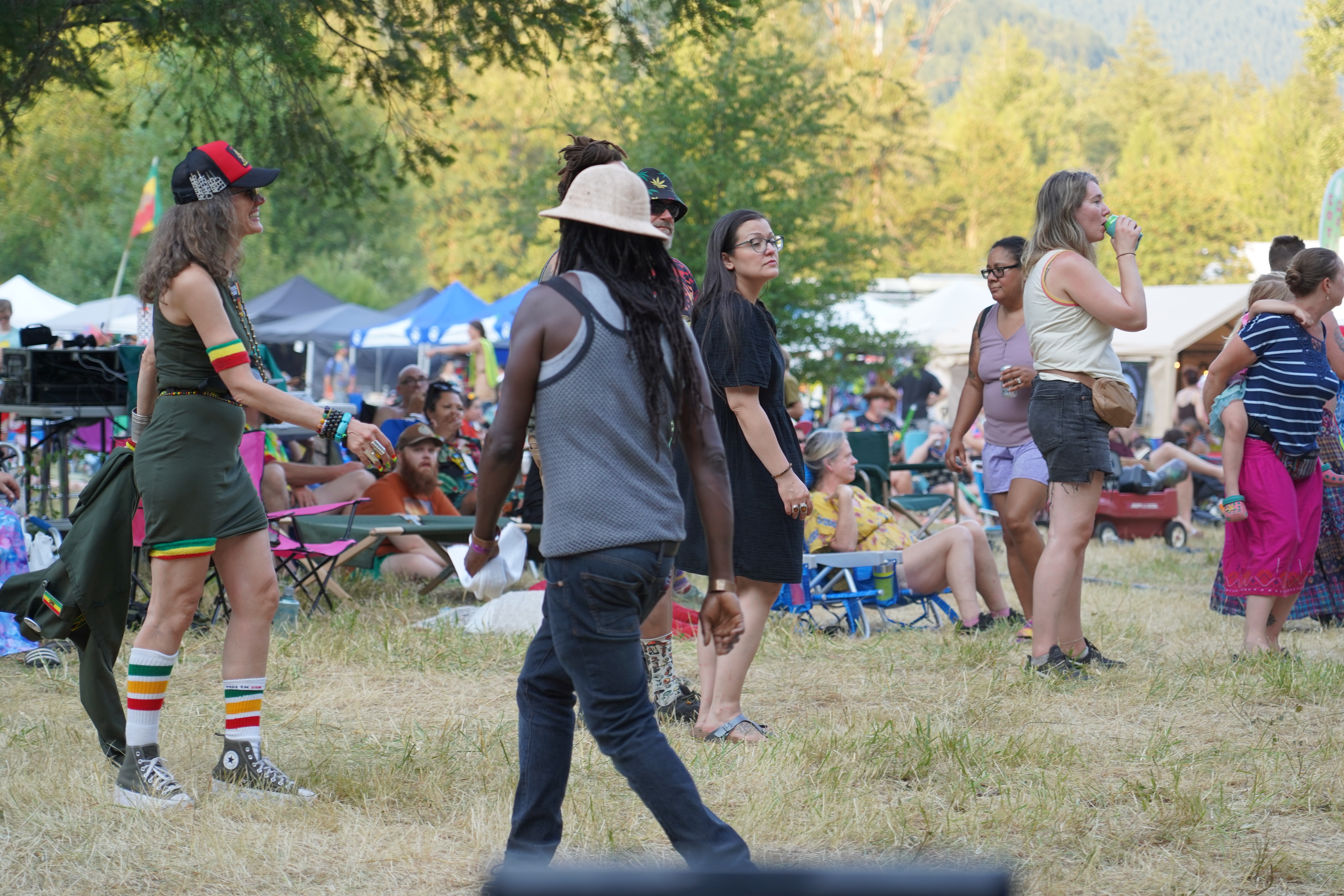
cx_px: 672
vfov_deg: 13.0
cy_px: 448
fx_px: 3920
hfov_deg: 19.5
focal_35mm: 105
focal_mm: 105
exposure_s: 1/160
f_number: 4
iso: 320
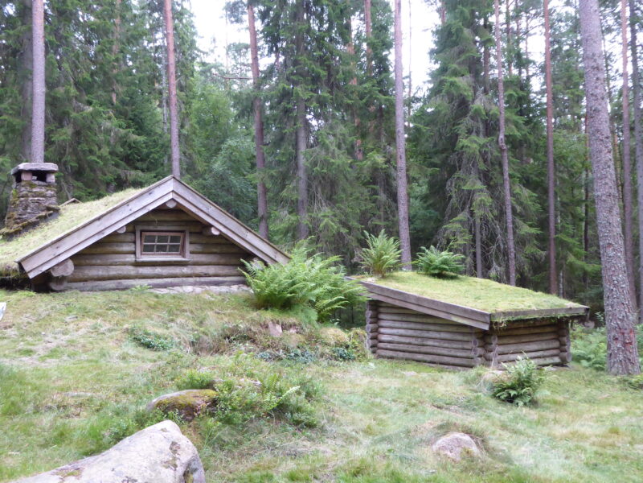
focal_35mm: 39
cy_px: 242
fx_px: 724
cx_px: 322
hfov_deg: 47.9
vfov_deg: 36.8
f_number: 3.7
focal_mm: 6.7
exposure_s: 1/40
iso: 400
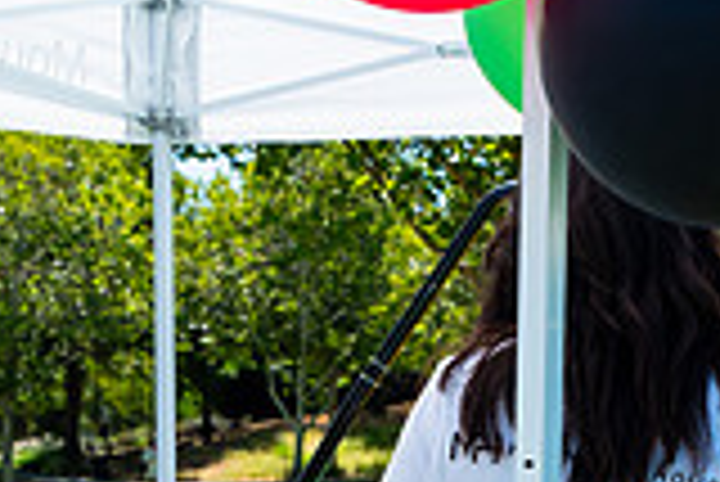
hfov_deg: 13.9
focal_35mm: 138
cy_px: 408
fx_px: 2762
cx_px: 1102
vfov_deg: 9.9
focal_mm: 38
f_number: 5.6
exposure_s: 1/1000
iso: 320
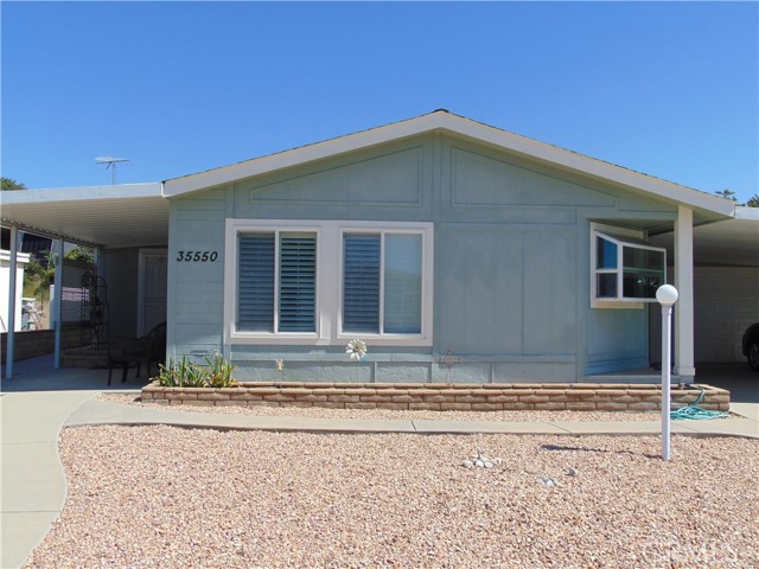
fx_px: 767
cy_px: 284
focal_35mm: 35
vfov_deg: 40.7
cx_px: 380
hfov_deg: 52.6
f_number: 8.3
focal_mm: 6.3
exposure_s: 1/250
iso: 80
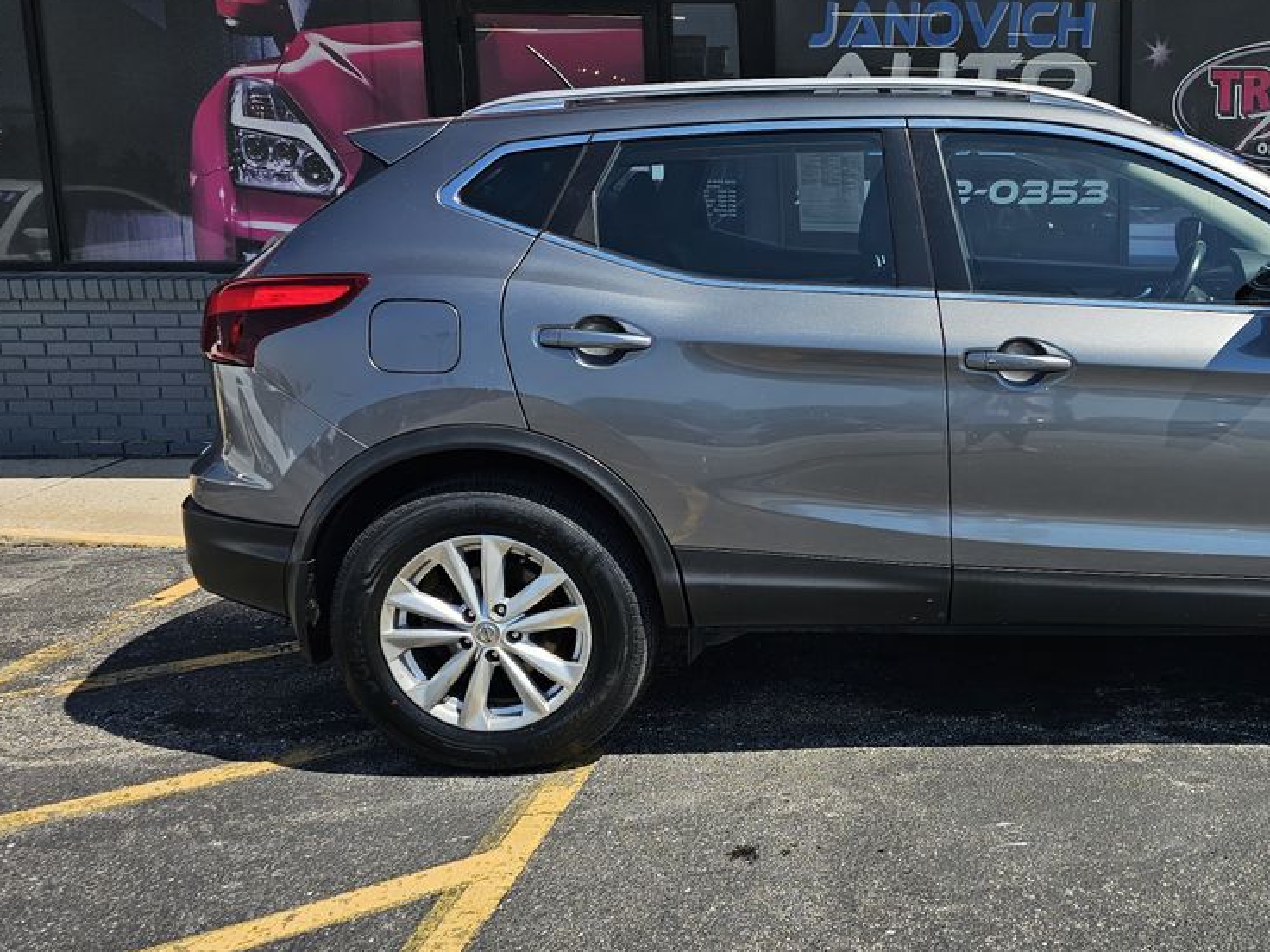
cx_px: 1051
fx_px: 1468
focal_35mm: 40
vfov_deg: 36.0
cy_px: 459
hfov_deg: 44.1
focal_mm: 6.3
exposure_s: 1/638
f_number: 1.7
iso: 10
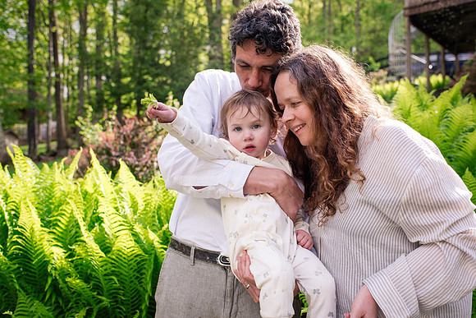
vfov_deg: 37.9
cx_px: 238
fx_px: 463
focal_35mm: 35
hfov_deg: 54.4
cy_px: 159
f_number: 4.5
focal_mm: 35
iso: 800
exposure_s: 1/1250
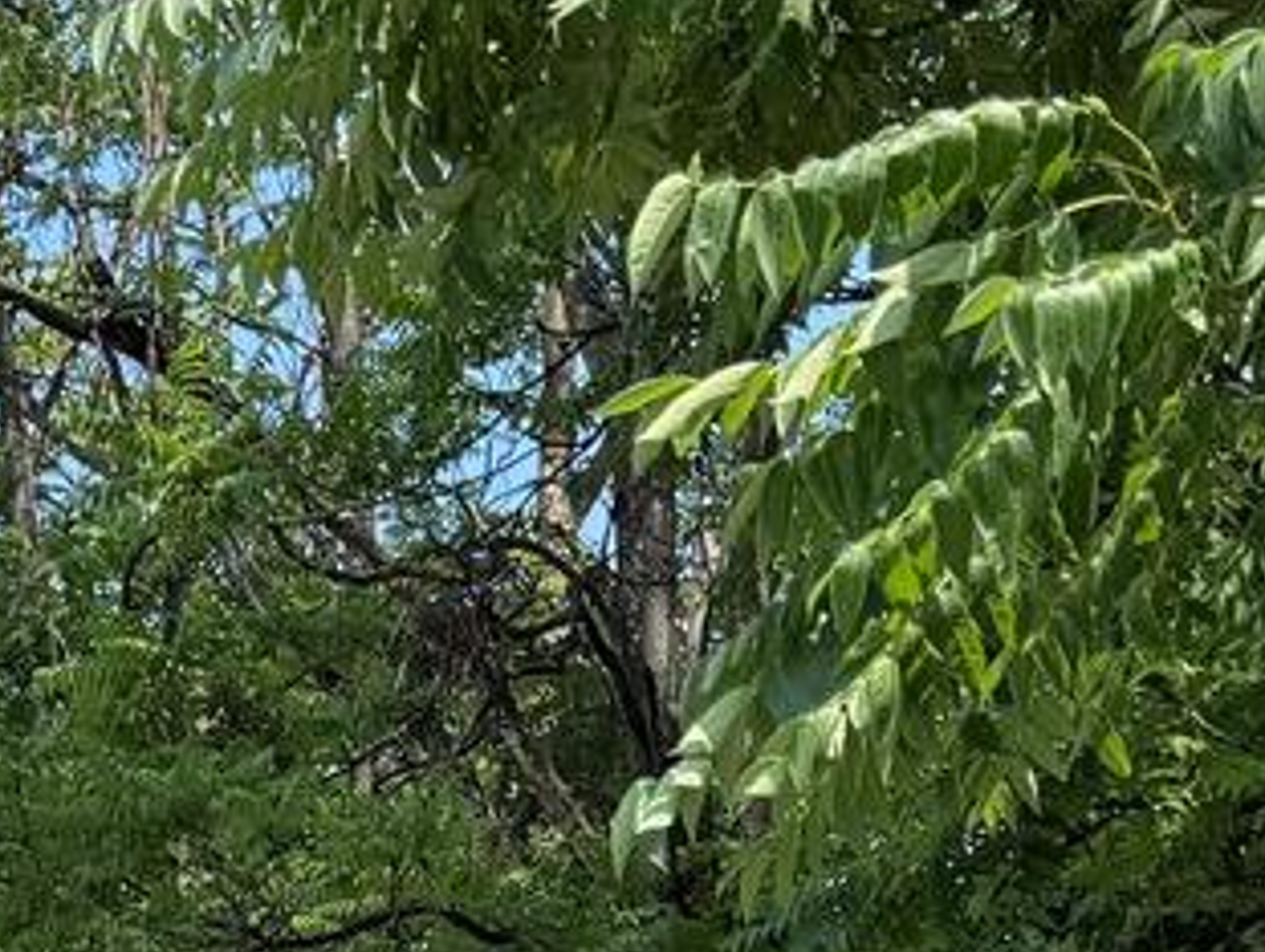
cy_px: 1957
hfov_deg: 17.6
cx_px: 334
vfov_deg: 11.8
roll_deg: +0.4
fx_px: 4061
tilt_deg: -1.4
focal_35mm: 111
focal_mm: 6.76
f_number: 1.78
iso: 80
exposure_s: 1/2169
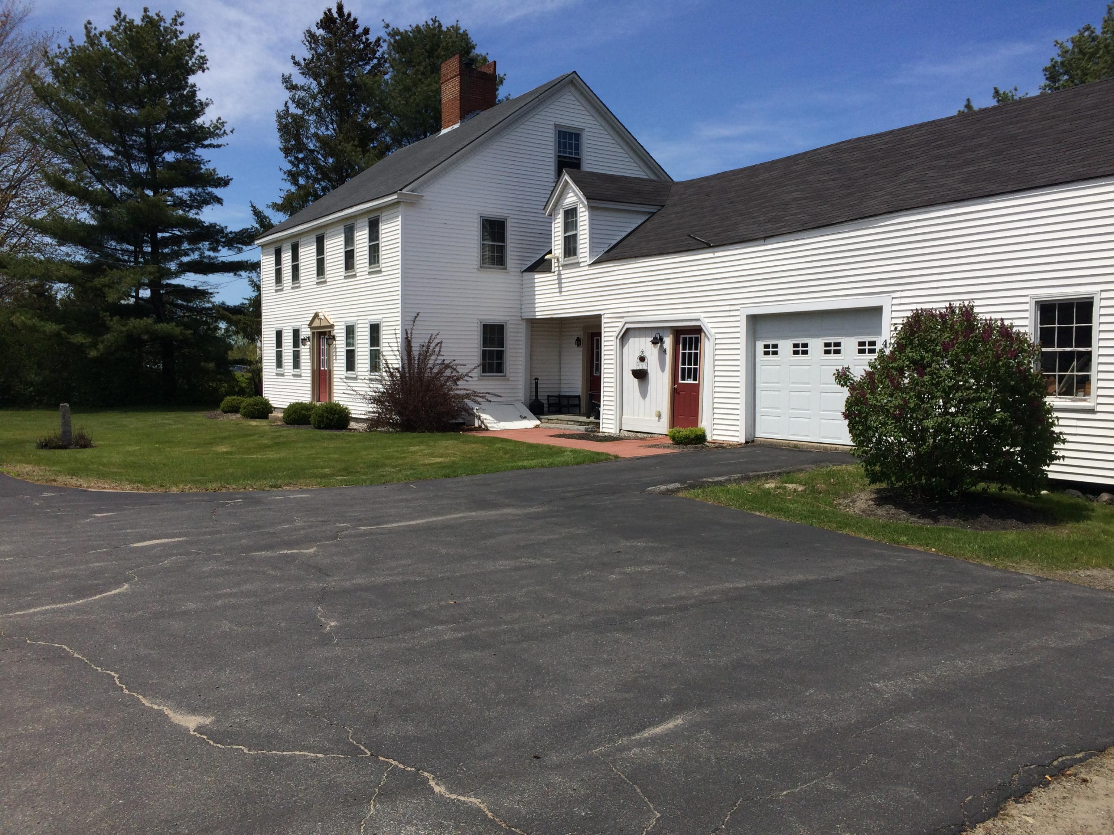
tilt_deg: -3.4
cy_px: 418
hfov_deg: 61.7
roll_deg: +1.3
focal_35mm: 29
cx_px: 557
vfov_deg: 48.2
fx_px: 933
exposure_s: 1/3425
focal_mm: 4.15
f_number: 2.2
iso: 32
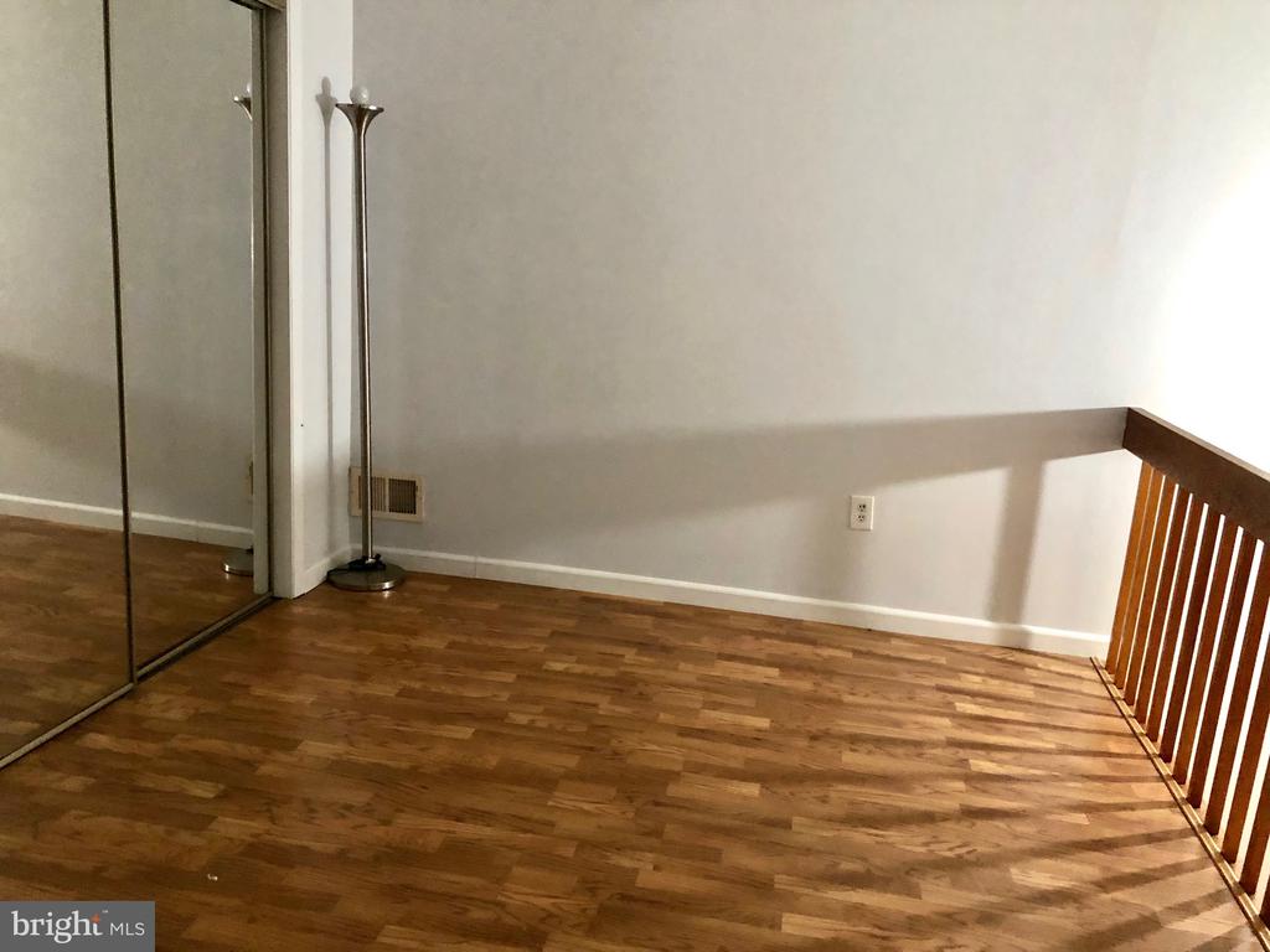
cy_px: 476
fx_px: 1027
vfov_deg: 49.7
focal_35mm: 28
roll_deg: -3.2
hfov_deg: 63.4
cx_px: 635
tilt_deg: -10.9
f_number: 1.8
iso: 100
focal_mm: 4
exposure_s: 1/4
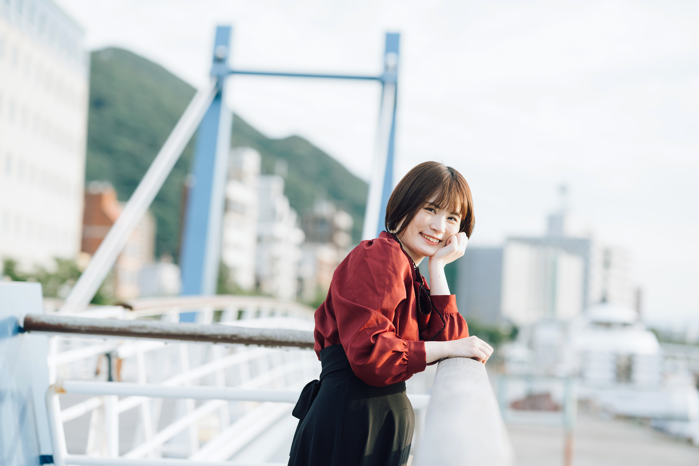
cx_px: 350
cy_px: 233
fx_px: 1650
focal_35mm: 85
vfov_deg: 16.1
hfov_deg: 23.9
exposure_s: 1/250
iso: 80
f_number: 2.2
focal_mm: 85
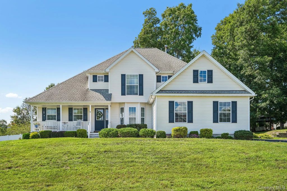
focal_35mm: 35
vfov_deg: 37.9
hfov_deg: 54.4
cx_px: 144
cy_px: 96
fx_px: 279
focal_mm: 35
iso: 100
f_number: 8
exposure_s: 1/250
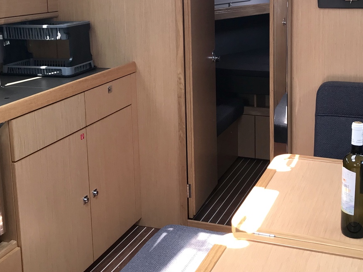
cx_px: 213
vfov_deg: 28.0
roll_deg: +0.4
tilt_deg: -9.6
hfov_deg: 37.4
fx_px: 535
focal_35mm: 51
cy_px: 57
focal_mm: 3.99
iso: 25
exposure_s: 1/45
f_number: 1.8
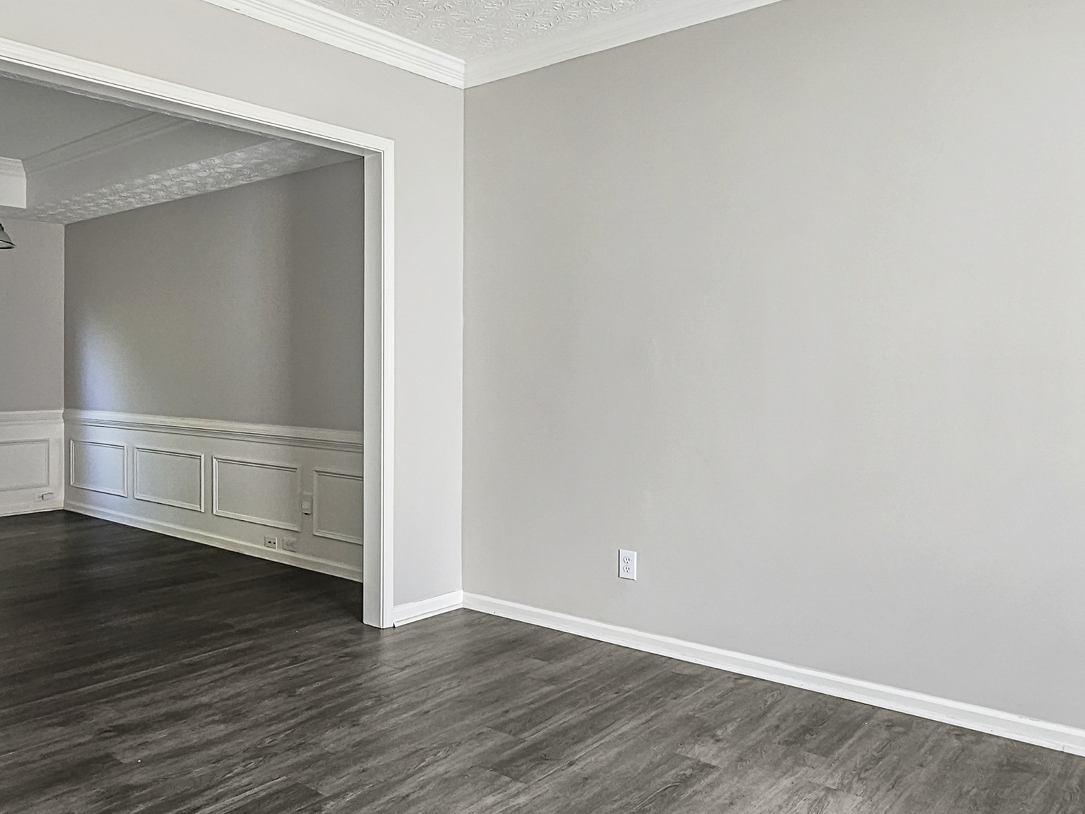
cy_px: 350
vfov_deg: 52.9
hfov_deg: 65.6
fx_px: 815
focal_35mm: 26
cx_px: 364
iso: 125
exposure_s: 1/75
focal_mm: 2.2
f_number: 2.2
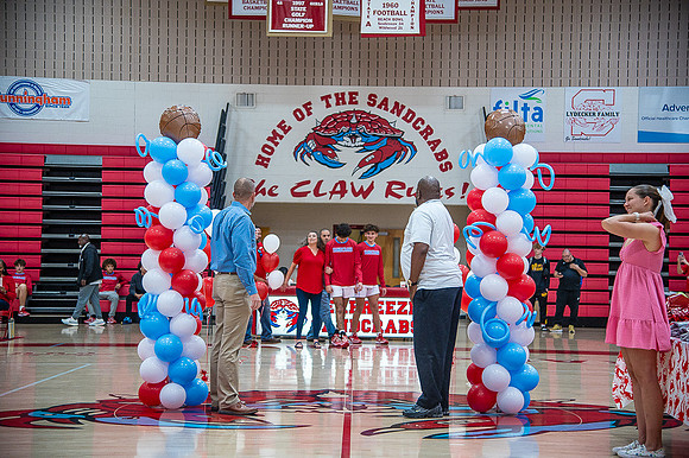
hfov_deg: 31.0
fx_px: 1243
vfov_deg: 20.9
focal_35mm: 65
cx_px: 344
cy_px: 229
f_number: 4
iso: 2000
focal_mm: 65
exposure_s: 1/320
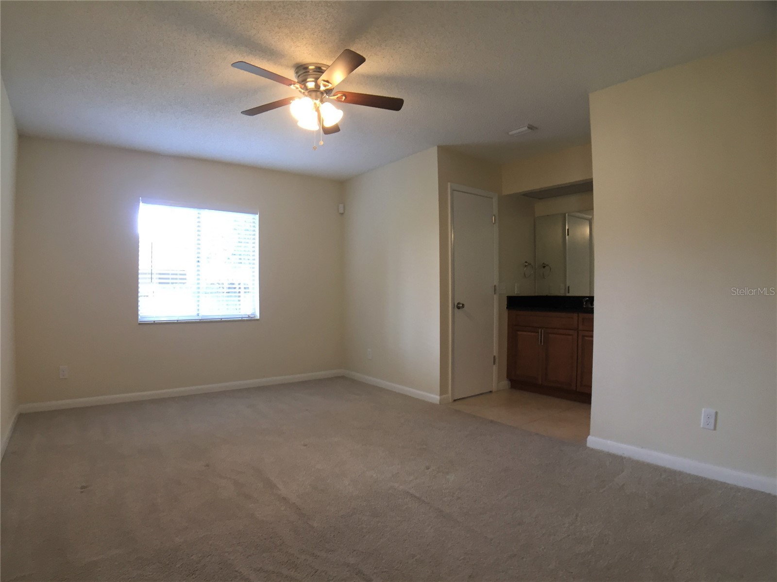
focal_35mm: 29
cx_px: 388
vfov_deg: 48.2
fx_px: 651
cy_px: 291
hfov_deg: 61.7
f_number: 2.2
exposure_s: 1/30
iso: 64
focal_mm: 4.15
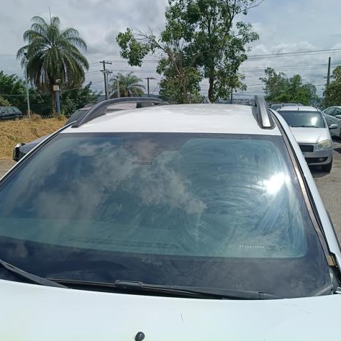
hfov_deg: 52.5
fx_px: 345
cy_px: 170
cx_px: 170
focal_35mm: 31
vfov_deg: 52.5
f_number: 1.8
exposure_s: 1/3425
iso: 155
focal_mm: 4.81
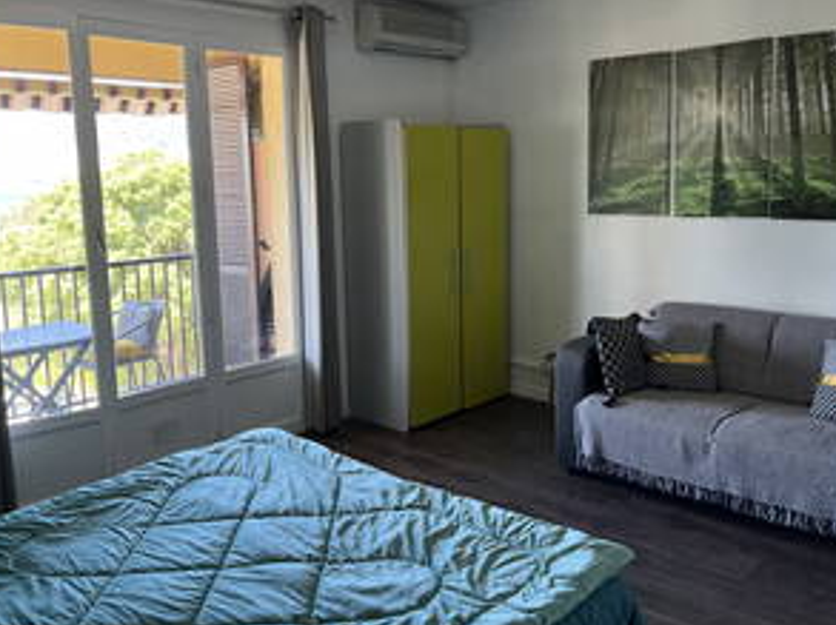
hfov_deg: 56.9
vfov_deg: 44.0
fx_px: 772
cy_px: 268
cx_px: 431
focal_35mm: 32
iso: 125
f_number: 1.6
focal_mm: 5.1
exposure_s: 1/121
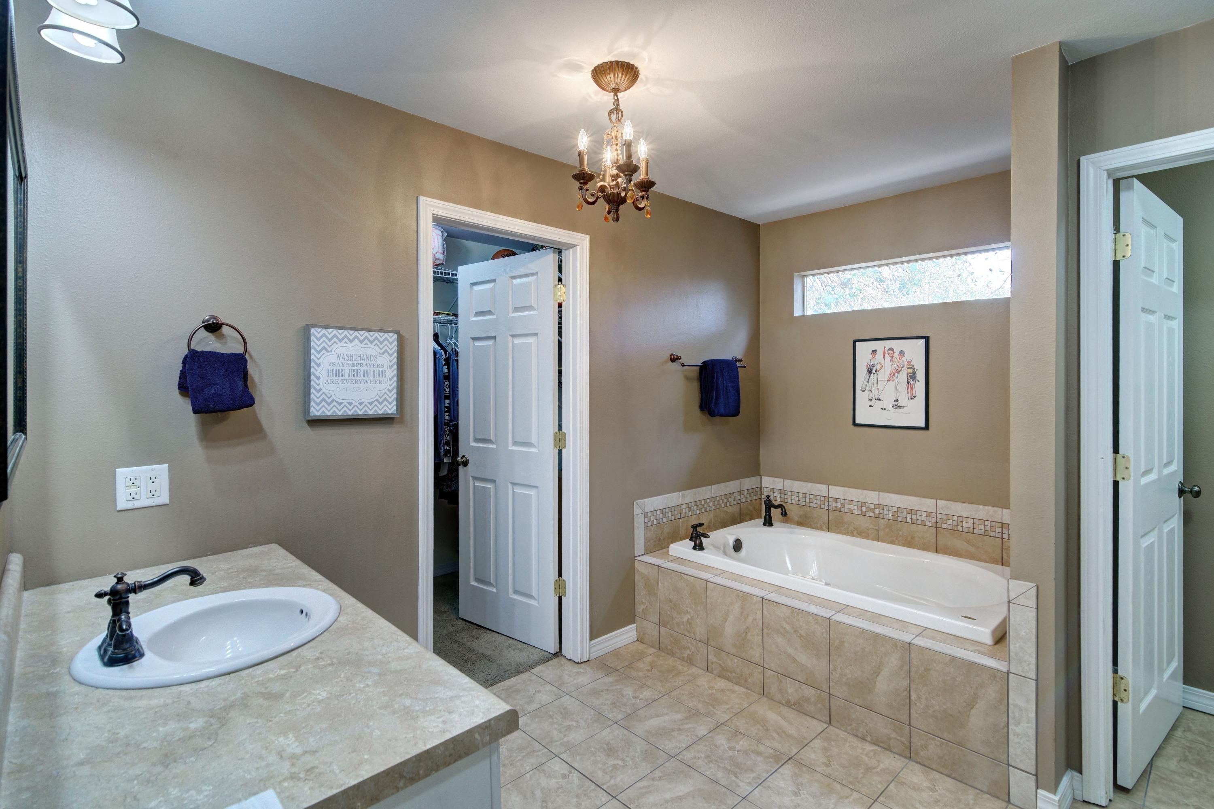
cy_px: 404
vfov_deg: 73.7
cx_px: 607
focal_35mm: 16
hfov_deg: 96.7
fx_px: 540
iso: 400
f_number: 8
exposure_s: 1/125
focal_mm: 11
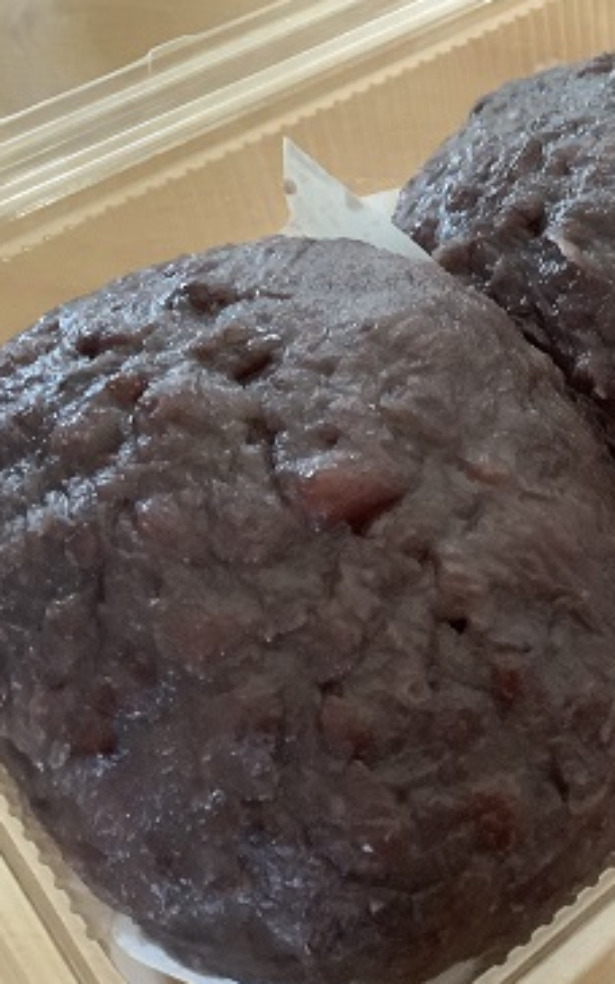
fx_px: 1207
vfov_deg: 44.4
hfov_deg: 27.7
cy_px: 487
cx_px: 537
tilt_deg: -57.8
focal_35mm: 45
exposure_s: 1/20
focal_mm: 3.3
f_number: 2.4
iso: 800
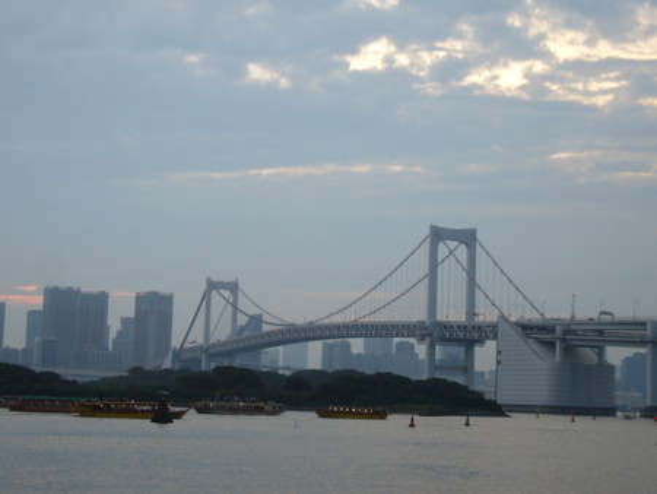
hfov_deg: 26.7
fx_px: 1386
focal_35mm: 73
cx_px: 328
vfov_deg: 20.2
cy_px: 247
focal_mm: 12
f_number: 4.5
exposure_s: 1/40
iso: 80
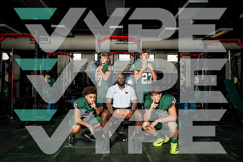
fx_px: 162
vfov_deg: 53.2
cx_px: 122
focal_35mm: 24
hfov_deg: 73.7
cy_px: 81
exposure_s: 1/250
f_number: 8
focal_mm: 24
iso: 640
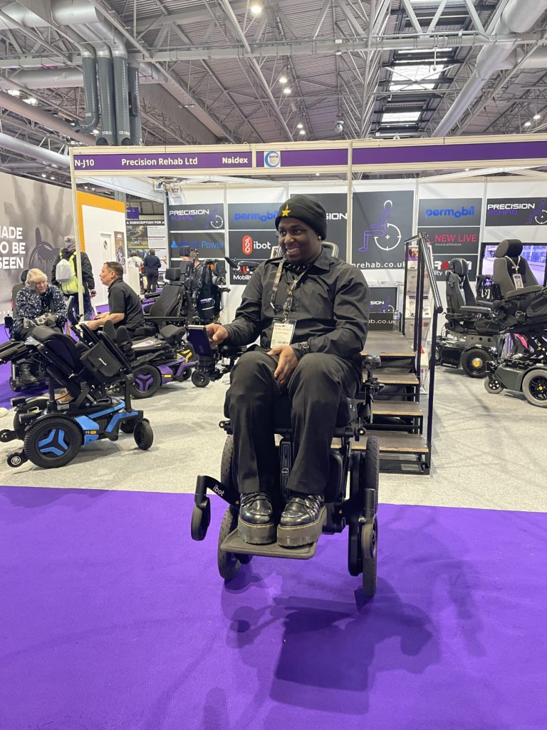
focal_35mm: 26
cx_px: 274
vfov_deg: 67.3
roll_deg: +0.7
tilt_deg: -10.6
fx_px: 548
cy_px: 365
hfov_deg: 53.1
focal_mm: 4.2
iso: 250
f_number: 1.6
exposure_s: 1/50
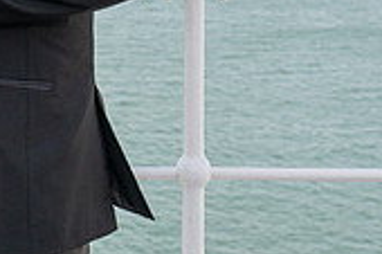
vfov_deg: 6.5
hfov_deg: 9.7
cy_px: -182
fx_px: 2184
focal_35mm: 206
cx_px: -204
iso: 200
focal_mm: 56
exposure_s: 1/200
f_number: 9
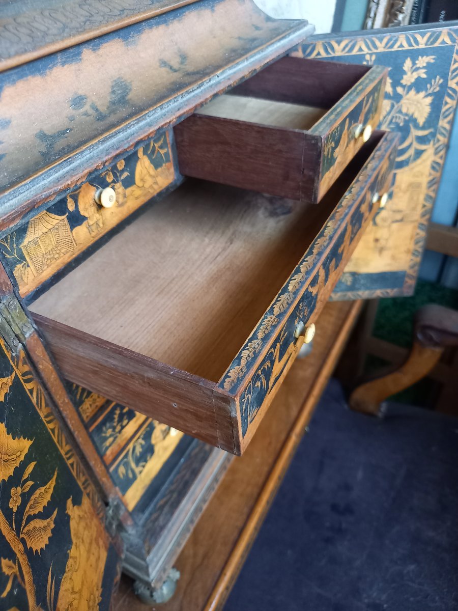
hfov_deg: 54.9
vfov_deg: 69.4
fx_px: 441
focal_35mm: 25
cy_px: 306
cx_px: 229
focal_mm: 4.6
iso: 500
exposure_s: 1/25
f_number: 2
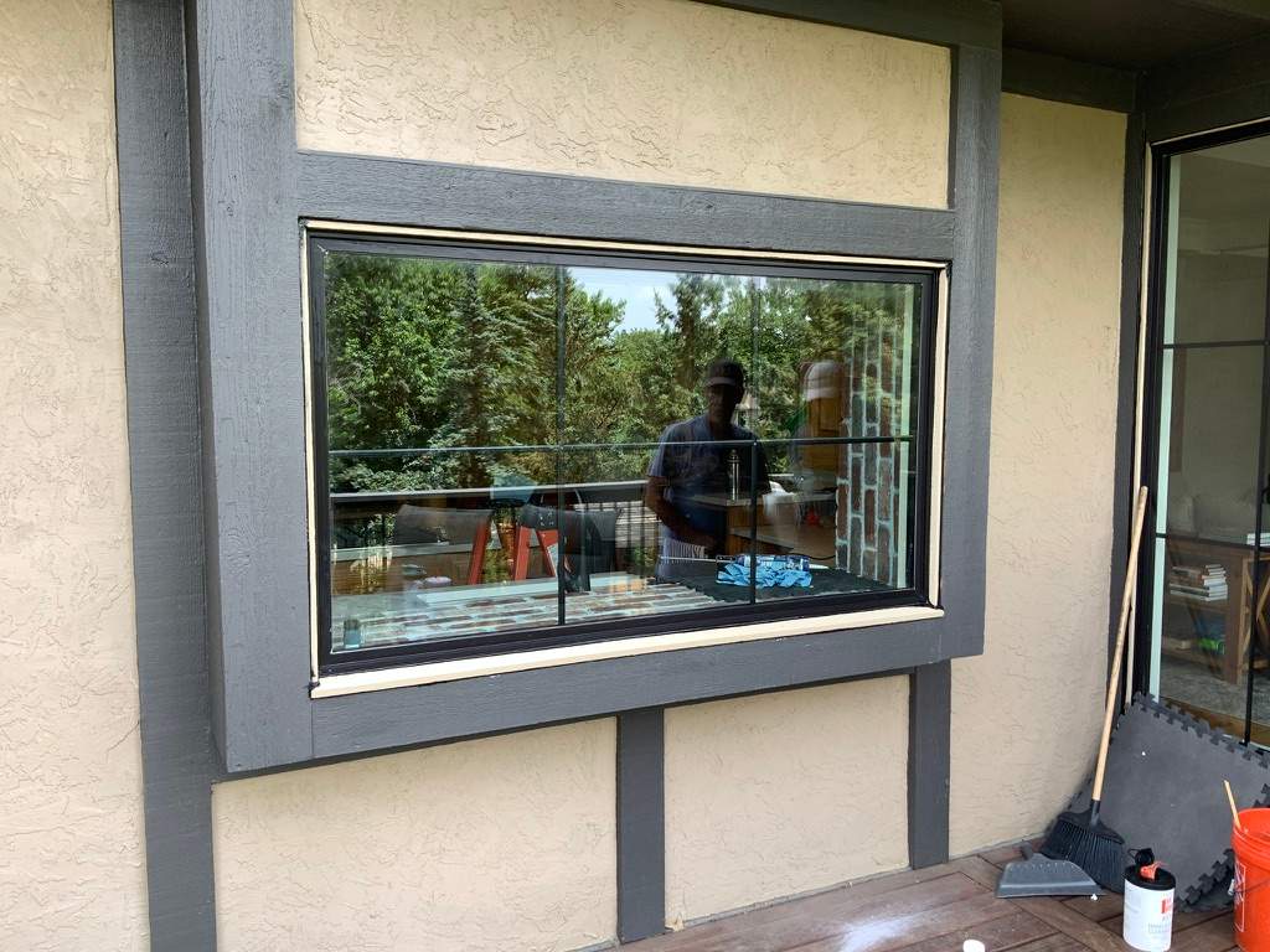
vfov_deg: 48.2
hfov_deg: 61.7
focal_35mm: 29
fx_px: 1064
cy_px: 476
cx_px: 635
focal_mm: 3
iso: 20
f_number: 1.8
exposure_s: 1/122
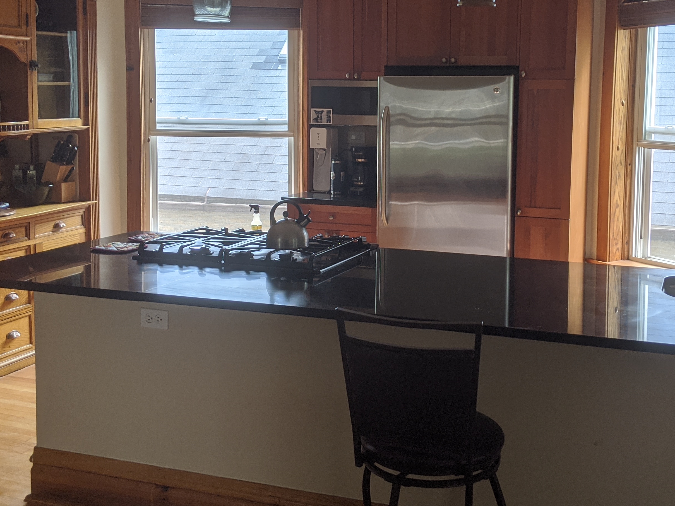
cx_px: 405
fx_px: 877
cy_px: 170
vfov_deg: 31.9
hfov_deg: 41.9
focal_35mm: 45
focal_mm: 4.44
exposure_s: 1/102
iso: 50
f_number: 1.8
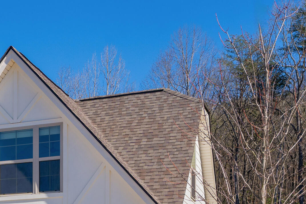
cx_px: -86
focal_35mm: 87
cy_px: 259
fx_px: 740
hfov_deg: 21.3
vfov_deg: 15.1
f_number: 7.1
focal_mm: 31
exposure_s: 1/1000
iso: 320
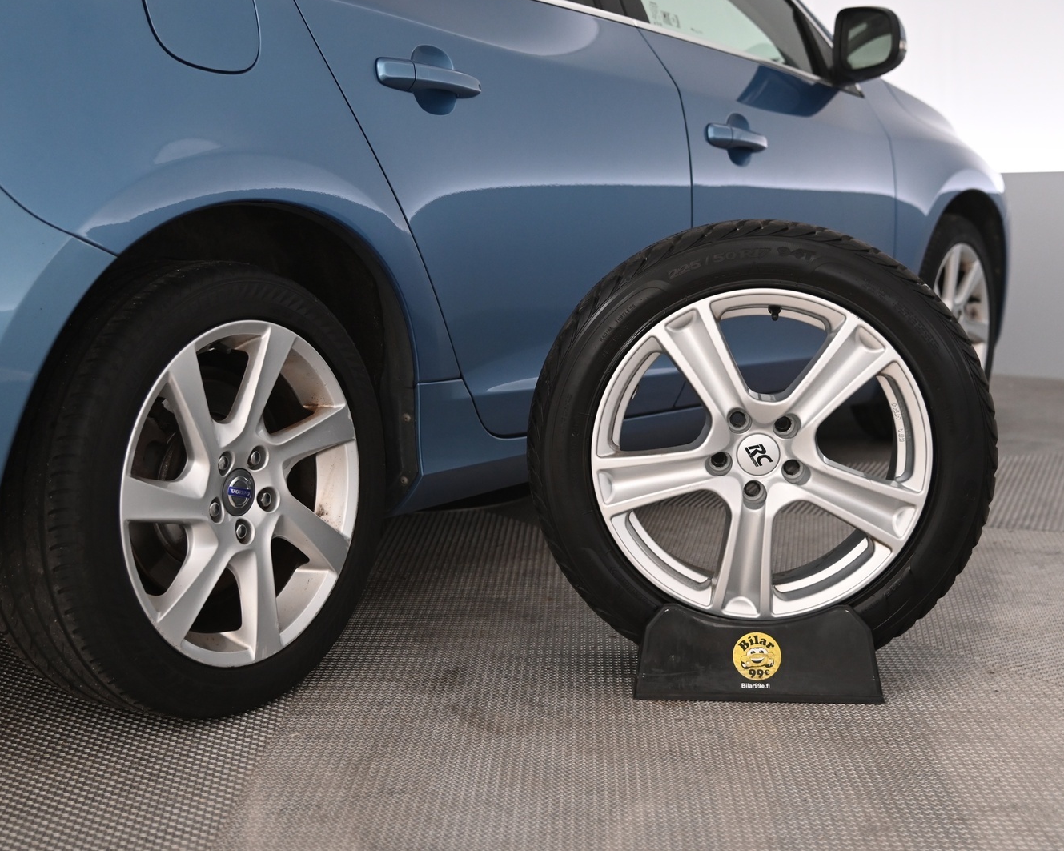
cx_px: 492
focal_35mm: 55
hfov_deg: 34.1
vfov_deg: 27.6
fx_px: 1732
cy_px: 422
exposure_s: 1/80
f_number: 4
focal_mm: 48
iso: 2000
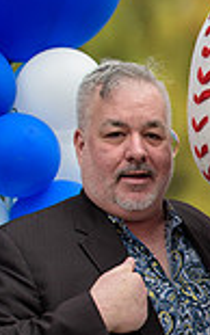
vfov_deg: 20.7
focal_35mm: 99
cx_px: 329
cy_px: 284
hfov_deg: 12.5
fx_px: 906
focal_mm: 26
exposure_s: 1/250
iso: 200
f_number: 4
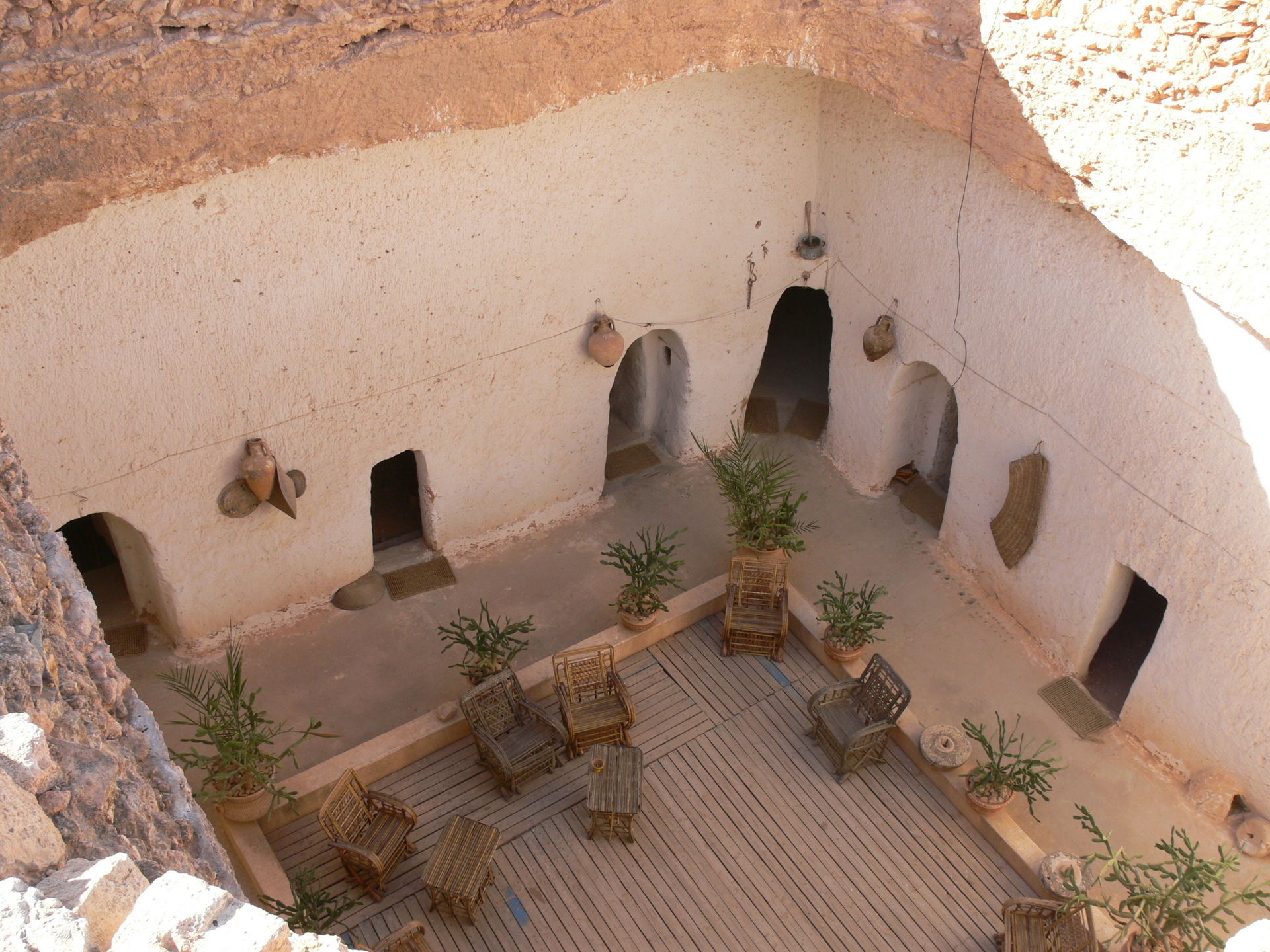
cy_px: 476
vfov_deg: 40.7
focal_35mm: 35
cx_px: 635
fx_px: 1284
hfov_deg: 52.6
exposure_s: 1/100
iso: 80
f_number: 5.6
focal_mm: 7.4
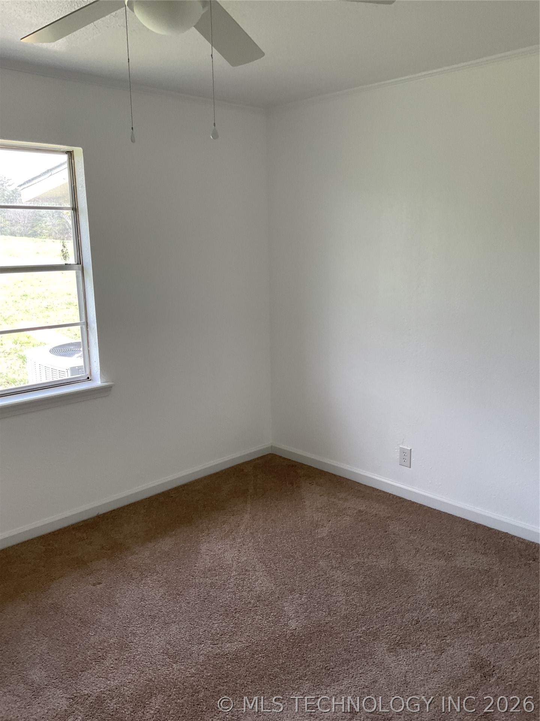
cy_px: 360
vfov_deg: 61.7
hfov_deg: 48.2
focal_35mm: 29
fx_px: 603
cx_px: 270
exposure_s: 1/120
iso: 50
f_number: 1.8
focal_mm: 3
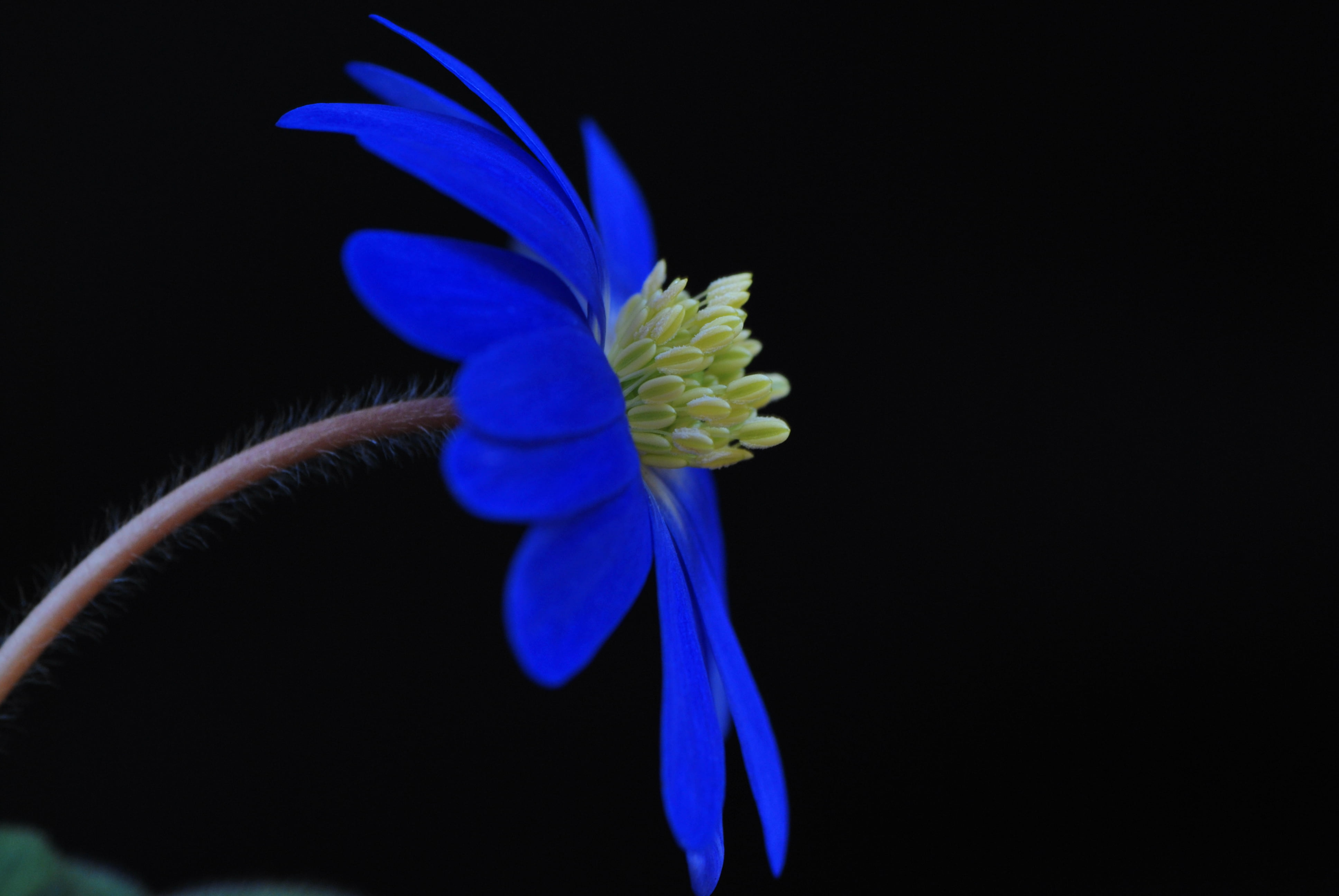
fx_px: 5027
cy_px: 448
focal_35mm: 135
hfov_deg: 15.2
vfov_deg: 10.2
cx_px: 670
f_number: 11
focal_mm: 90
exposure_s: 1
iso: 200
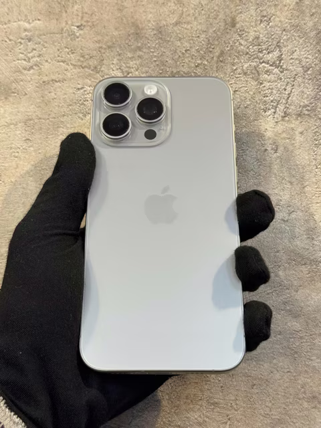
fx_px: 593
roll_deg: +1.5
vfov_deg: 39.7
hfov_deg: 30.3
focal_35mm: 48
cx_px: 160
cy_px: 214
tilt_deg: +10.9
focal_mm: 6.76
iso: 125
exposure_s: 1/50
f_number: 1.78
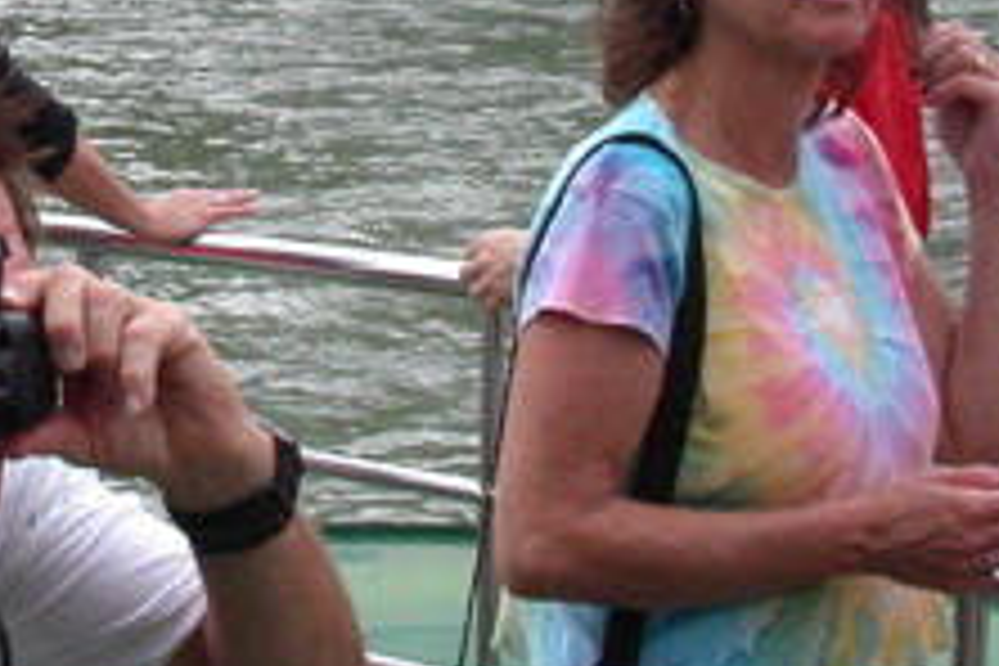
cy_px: -99
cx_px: -81
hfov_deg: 17.4
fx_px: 3163
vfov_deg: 11.8
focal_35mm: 114
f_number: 6.7
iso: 100
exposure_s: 1/180
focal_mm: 7.8
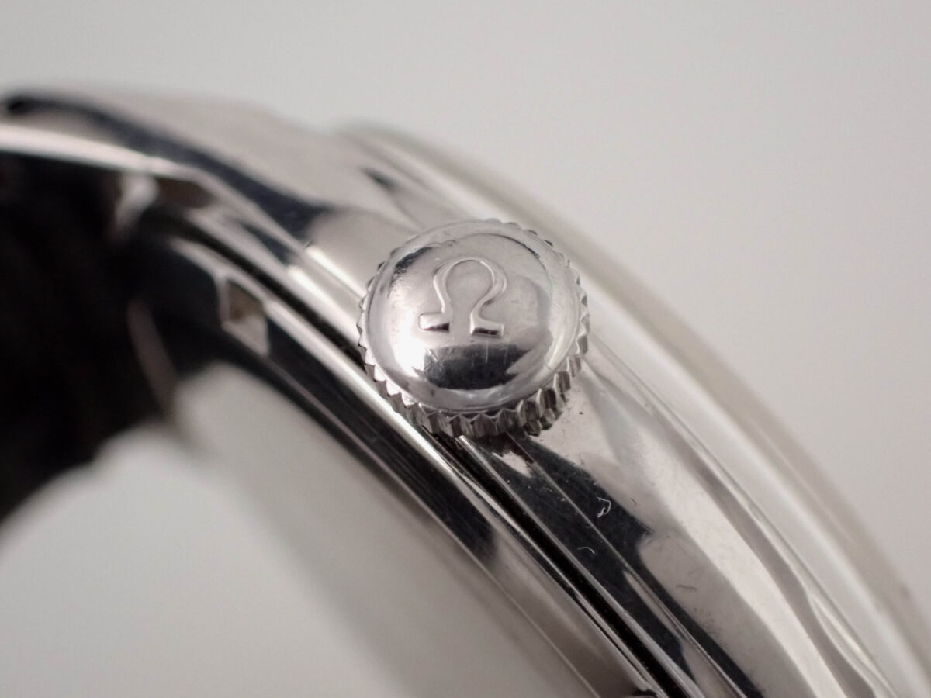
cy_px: 349
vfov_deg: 15.7
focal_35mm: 94
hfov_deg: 20.9
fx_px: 2528
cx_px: 466
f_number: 4.7
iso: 1250
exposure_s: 1/100
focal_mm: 16.79
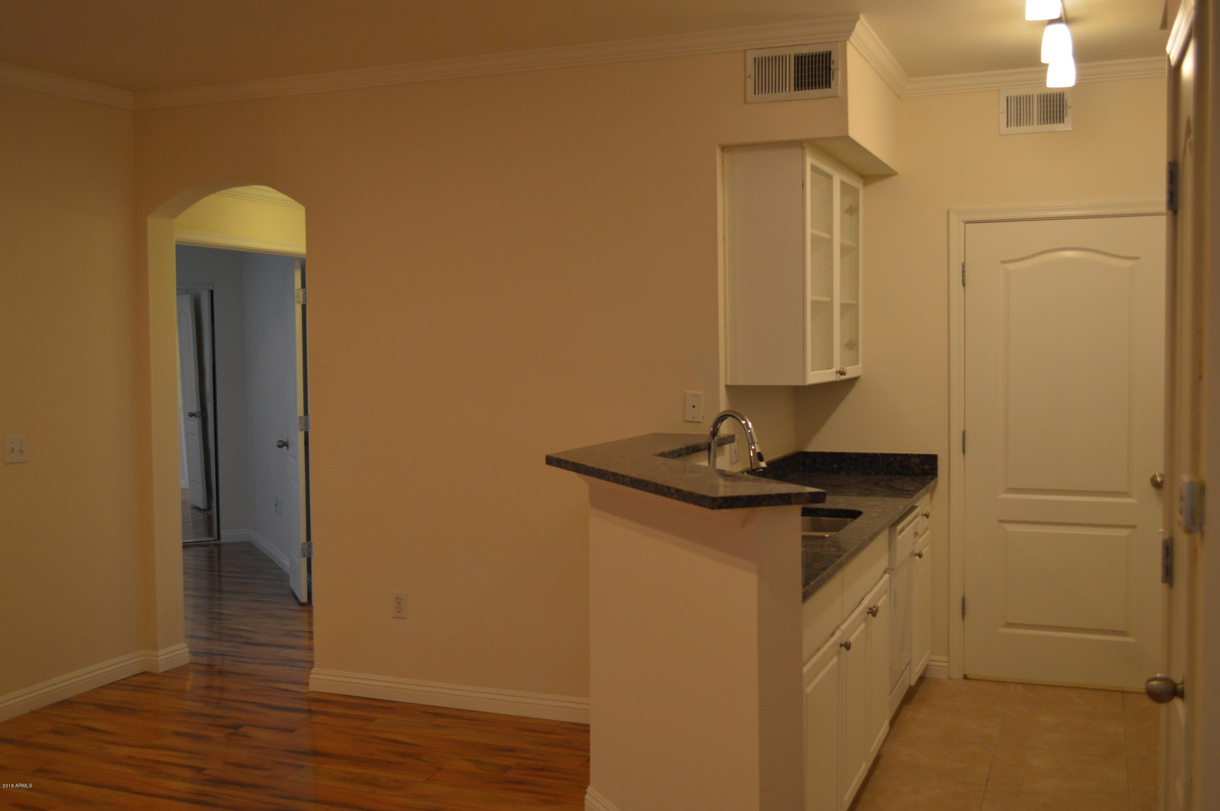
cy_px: 406
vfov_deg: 36.8
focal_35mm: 36
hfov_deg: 53.2
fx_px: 1219
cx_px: 610
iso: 400
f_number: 4
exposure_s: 1/40
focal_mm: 24
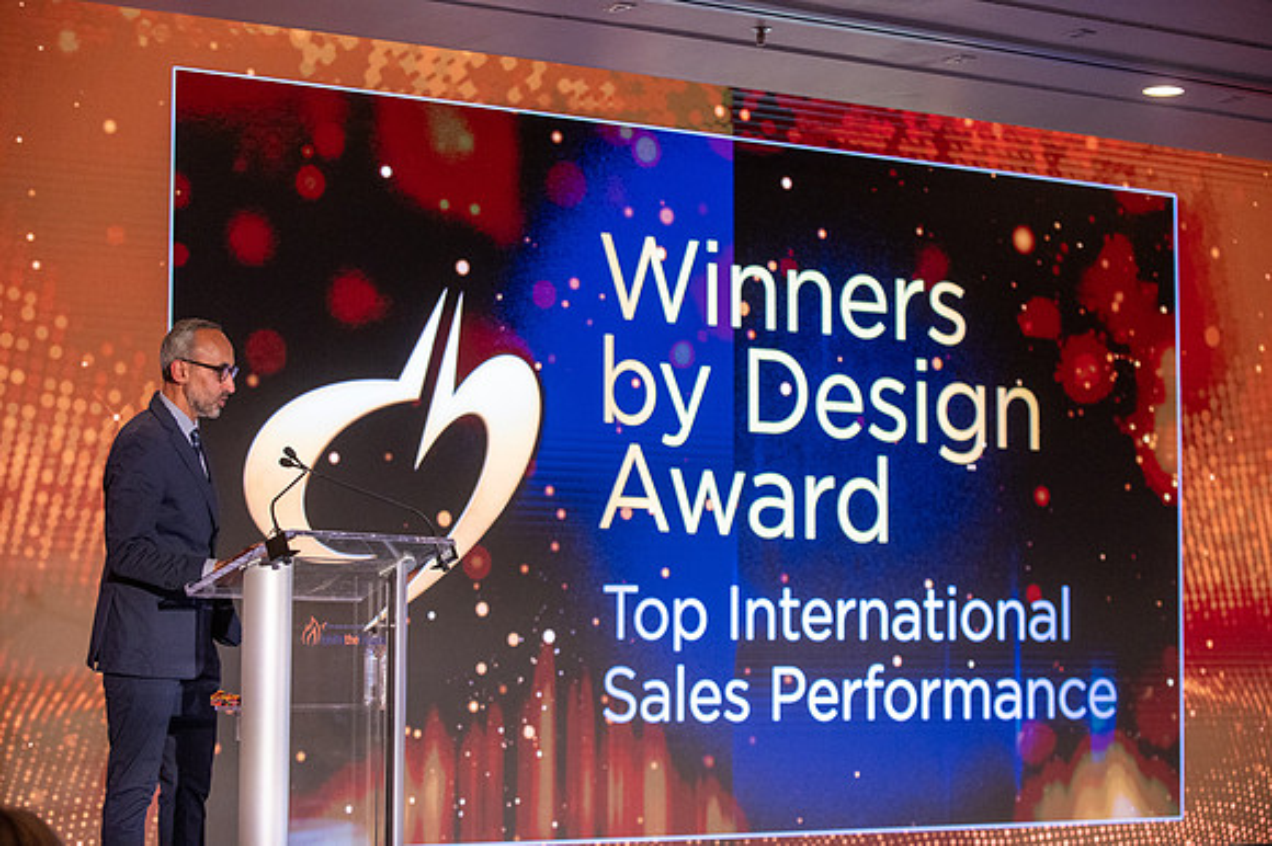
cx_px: 636
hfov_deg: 24.8
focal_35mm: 82
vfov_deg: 16.6
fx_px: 2896
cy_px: 423
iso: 3200
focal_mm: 82
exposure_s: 1/500
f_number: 2.8
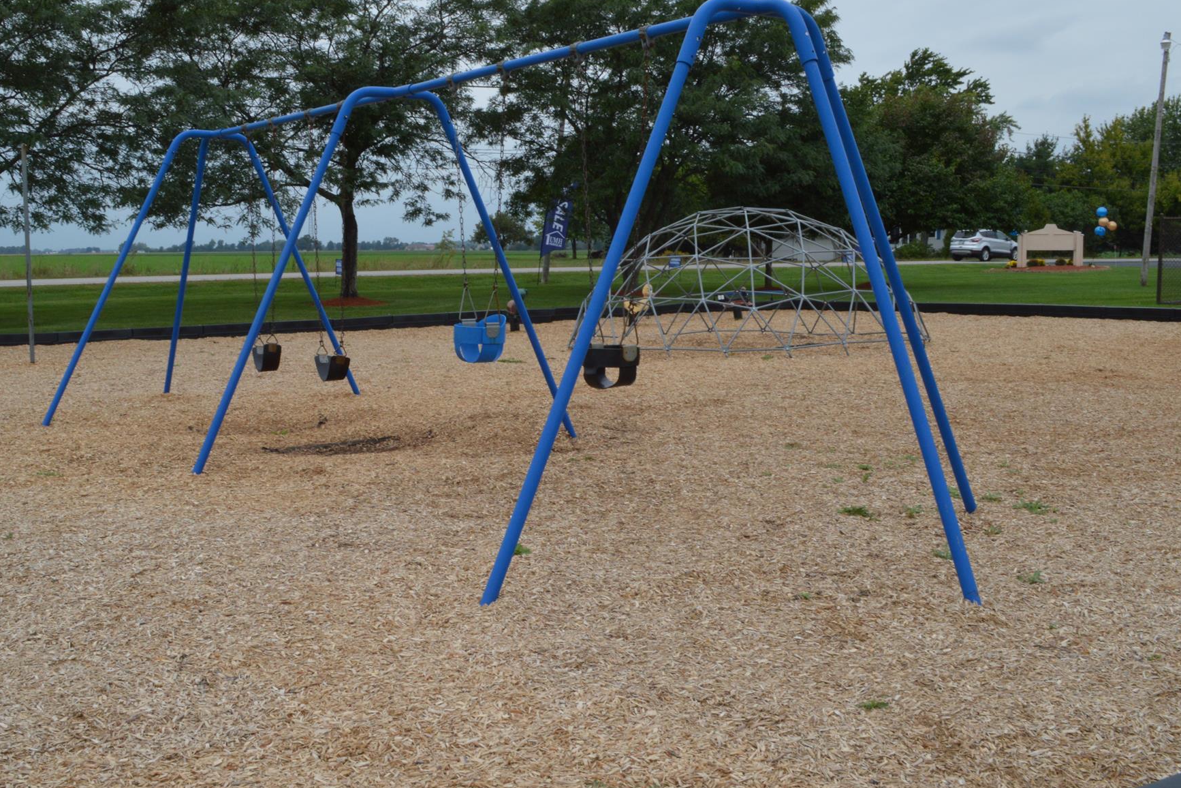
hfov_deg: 51.7
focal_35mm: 37
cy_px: 371
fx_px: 1214
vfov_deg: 35.9
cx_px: 509
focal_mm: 20
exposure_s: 1/125
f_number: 20
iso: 400
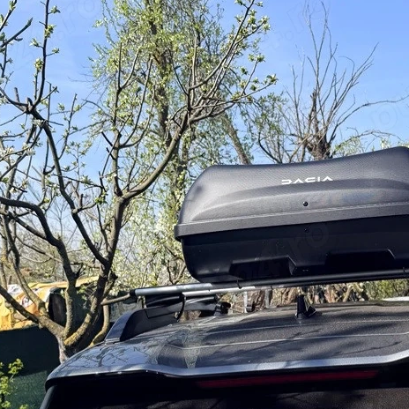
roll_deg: +3.3
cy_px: 326
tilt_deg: -2.9
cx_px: 294
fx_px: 815
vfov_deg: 27.6
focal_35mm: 61
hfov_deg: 27.9
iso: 80
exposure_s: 1/3759
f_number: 1.78
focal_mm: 6.76
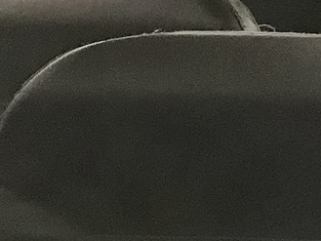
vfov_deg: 8.5
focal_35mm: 170
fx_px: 1577
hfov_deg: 9.7
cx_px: 873
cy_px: -122
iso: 50
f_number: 1.8
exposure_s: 1/17
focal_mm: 3.99
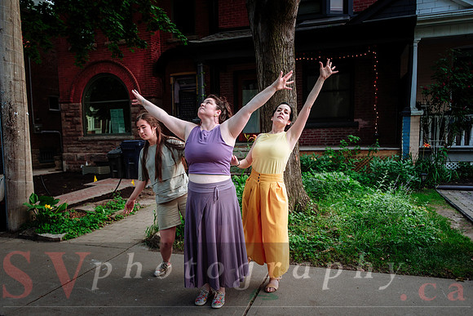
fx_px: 372
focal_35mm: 28
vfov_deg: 45.9
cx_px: 215
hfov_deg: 64.7
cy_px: 172
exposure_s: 1/400
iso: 500
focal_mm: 17
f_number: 1.8
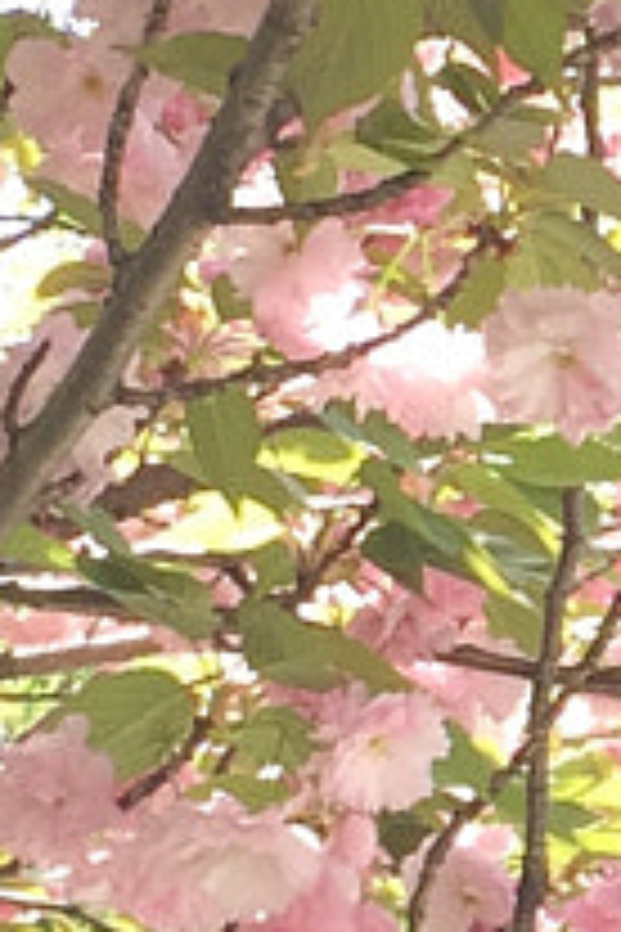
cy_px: 581
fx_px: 6028
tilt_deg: +32.1
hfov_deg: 5.8
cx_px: 1224
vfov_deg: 8.8
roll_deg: -1.5
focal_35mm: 233
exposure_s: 1/186
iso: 32
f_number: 2.2
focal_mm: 4.15
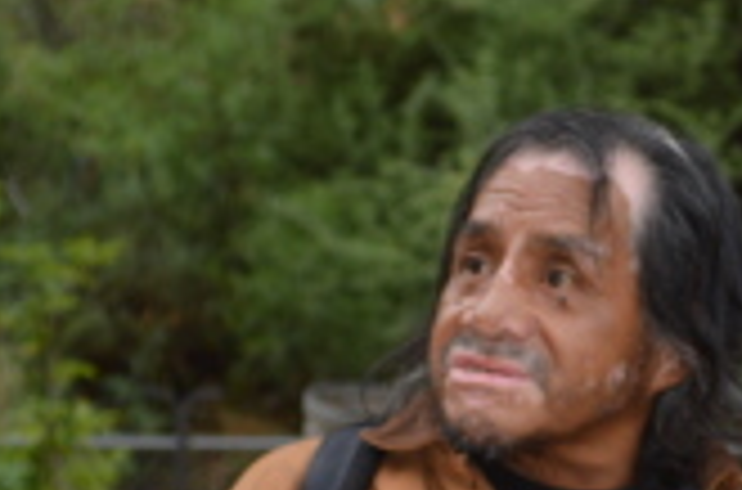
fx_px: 4871
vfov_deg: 5.7
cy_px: 472
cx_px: 540
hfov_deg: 8.7
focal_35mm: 237
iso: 100
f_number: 5.6
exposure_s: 1/125
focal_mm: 52
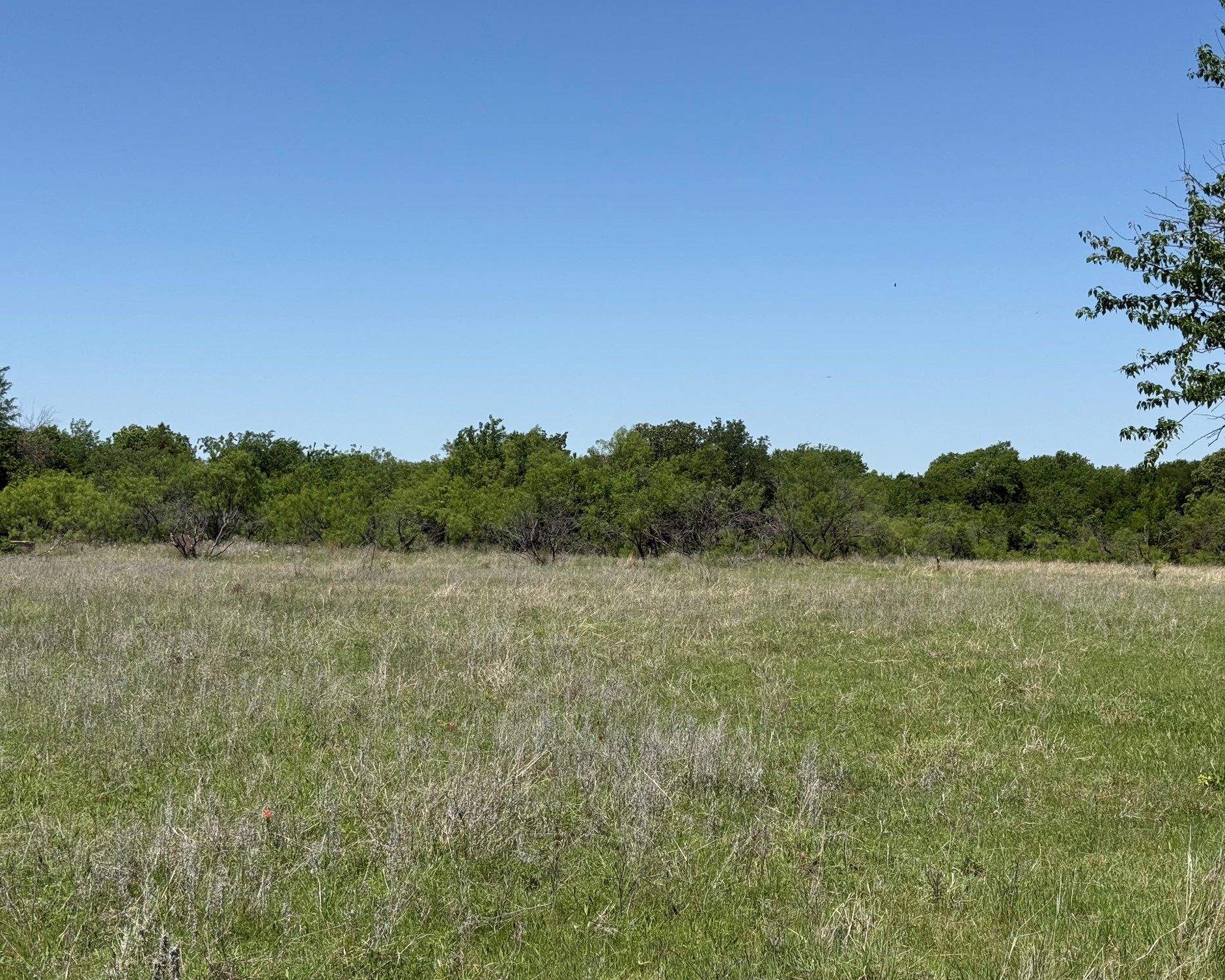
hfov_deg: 36.6
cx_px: 643
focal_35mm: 51
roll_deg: +0.3
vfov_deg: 29.7
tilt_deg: +1.6
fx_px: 1849
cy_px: 486
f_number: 1.78
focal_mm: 6.76
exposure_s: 1/6024
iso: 64
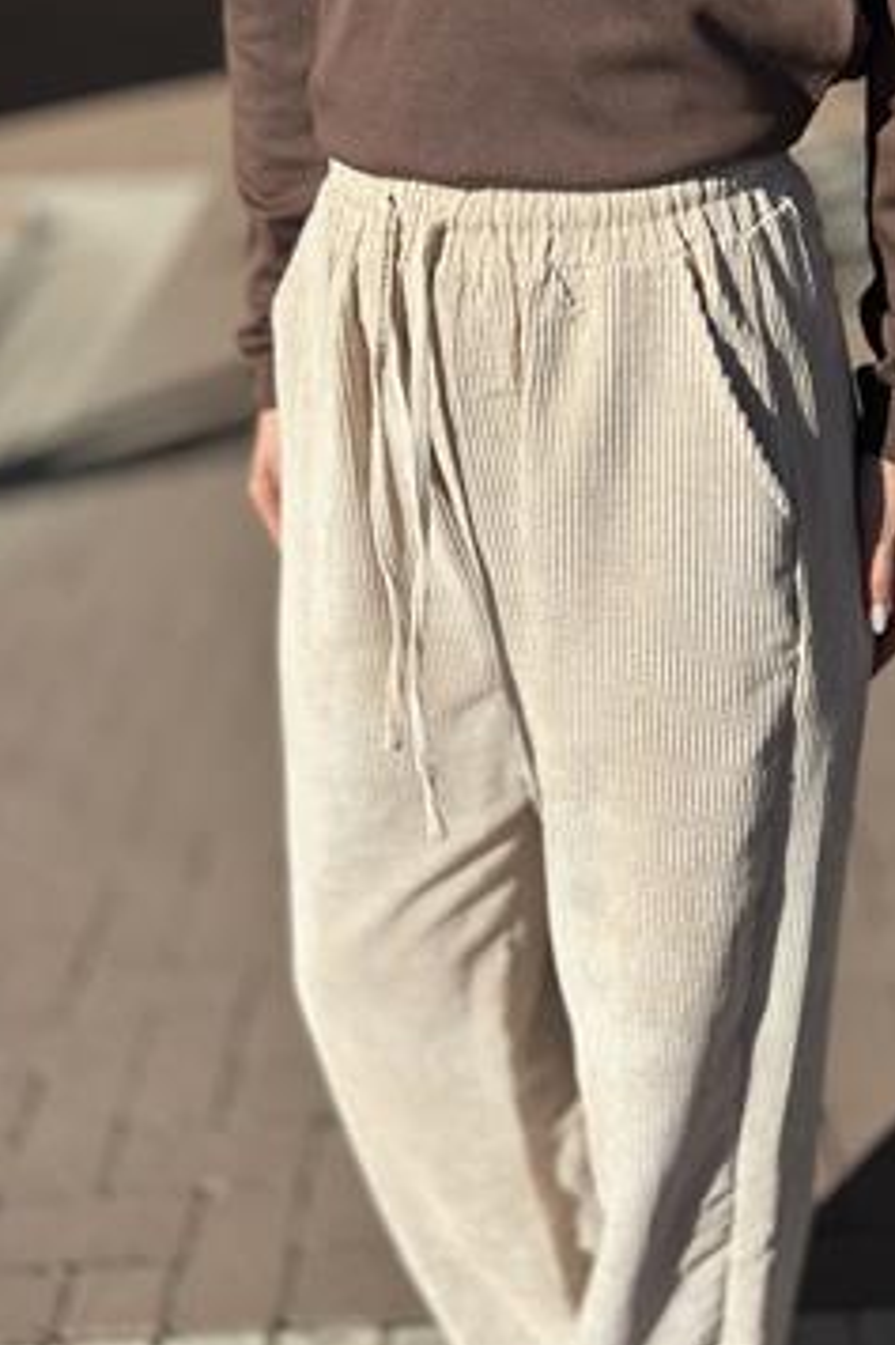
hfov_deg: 23.3
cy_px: 614
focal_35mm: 58
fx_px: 2165
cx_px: 551
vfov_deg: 34.5
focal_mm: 6.86
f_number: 1.78
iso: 100
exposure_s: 1/13699
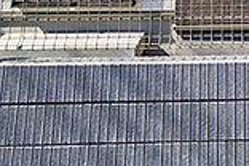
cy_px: -166
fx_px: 387
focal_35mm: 56
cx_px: 238
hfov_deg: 33.2
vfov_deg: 17.4
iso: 44
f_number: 2.2
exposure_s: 1/1458
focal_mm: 1.83
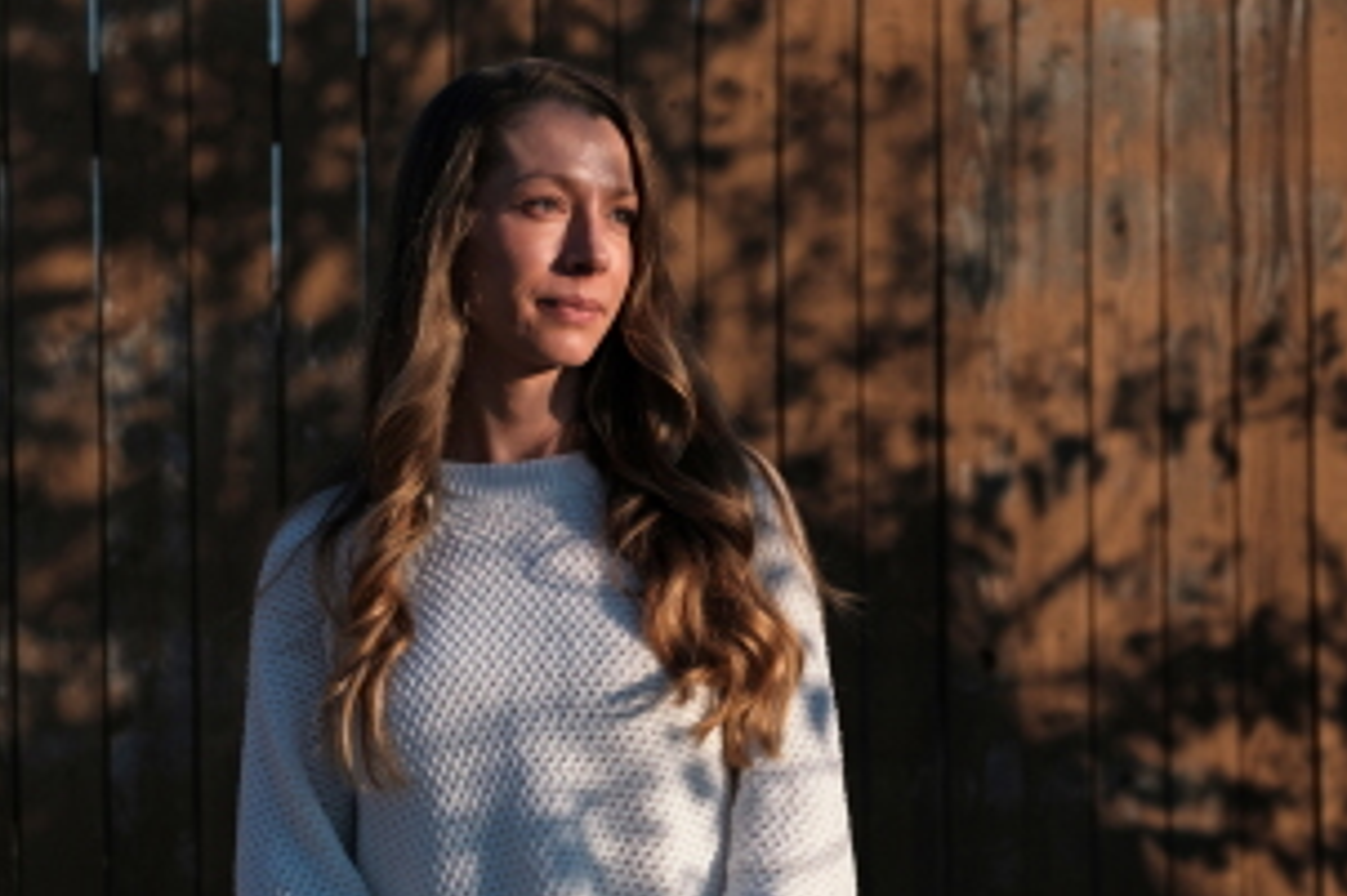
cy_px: 544
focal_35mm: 149
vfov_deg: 9.2
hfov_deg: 13.8
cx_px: 905
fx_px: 5572
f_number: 2.5
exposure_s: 1/8000
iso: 160
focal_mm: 50
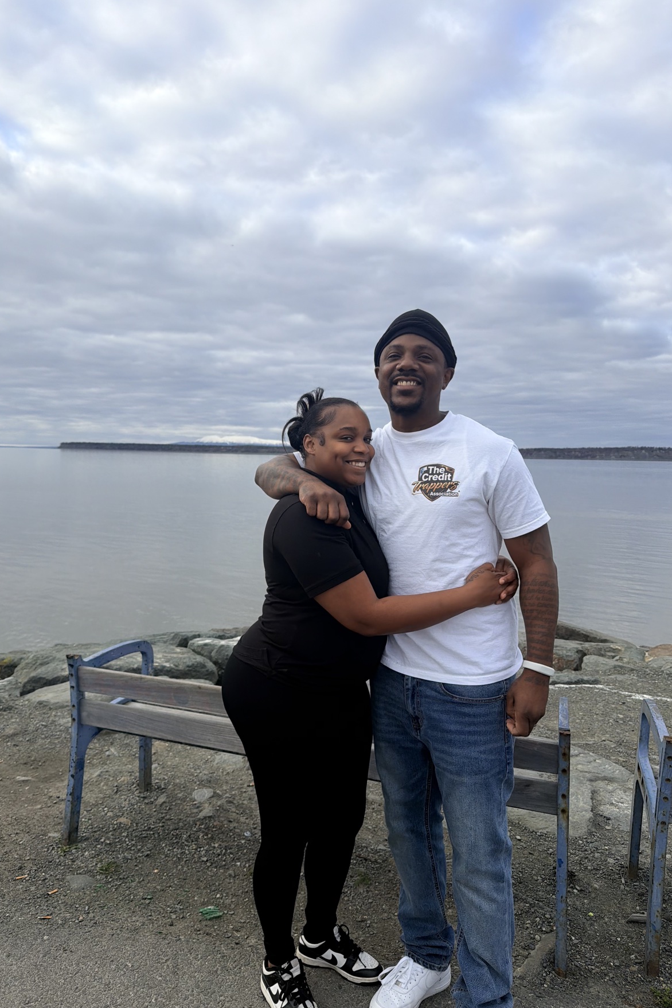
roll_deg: -0.8
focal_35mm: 25
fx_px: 700
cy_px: 504
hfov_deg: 51.2
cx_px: 306
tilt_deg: -4.6
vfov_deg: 71.5
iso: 80
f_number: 1.78
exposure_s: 1/1770
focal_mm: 6.76
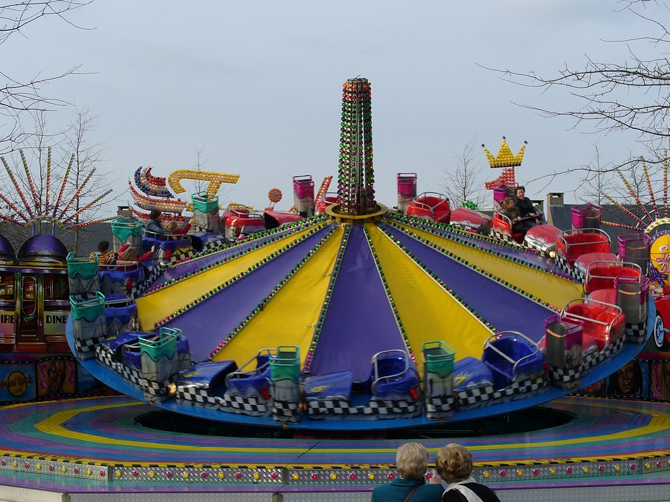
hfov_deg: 29.0
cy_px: 251
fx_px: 1297
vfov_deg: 21.9
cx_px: 335
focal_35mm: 67
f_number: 6.2
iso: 80
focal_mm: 8.9
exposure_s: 1/160
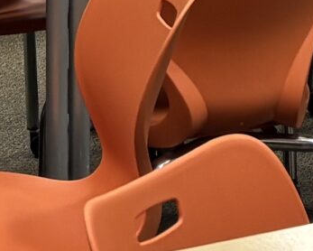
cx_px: 158
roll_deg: -0.4
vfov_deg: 7.3
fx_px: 1733
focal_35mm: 187
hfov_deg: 10.3
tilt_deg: +2.7
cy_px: -500
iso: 100
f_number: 1.6
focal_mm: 5.96
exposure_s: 1/60
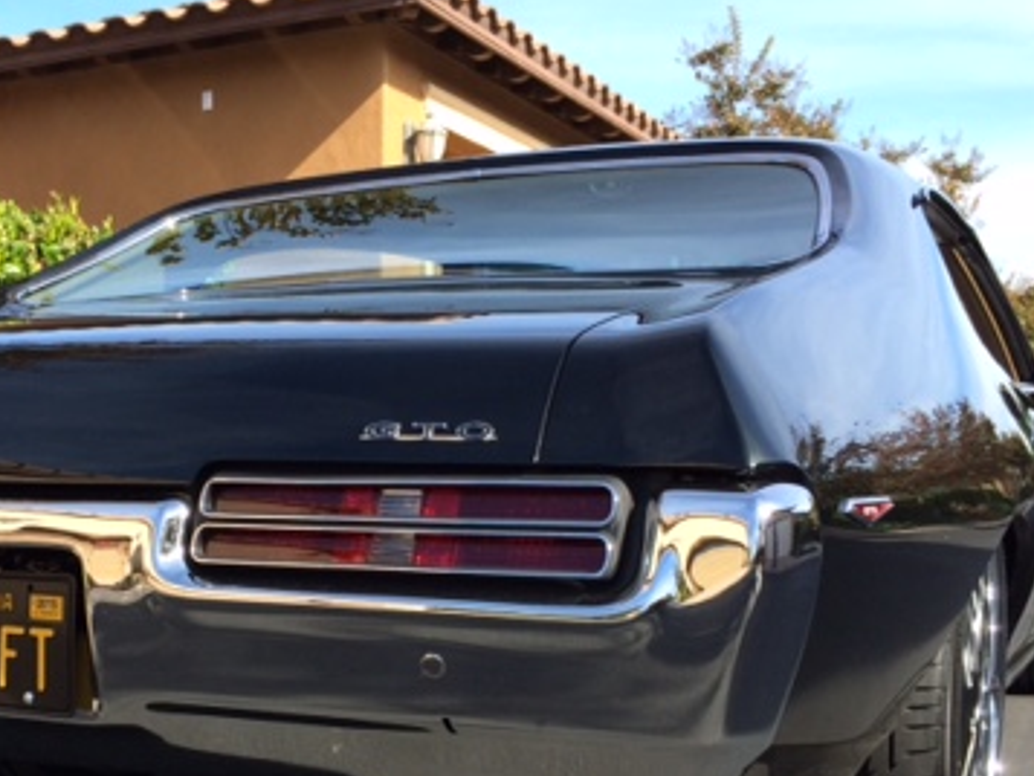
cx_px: 295
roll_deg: +0.3
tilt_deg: -4.9
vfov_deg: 27.7
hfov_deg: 36.2
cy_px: 579
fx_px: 1554
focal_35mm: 52
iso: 32
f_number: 2.2
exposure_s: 1/672
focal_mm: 4.15
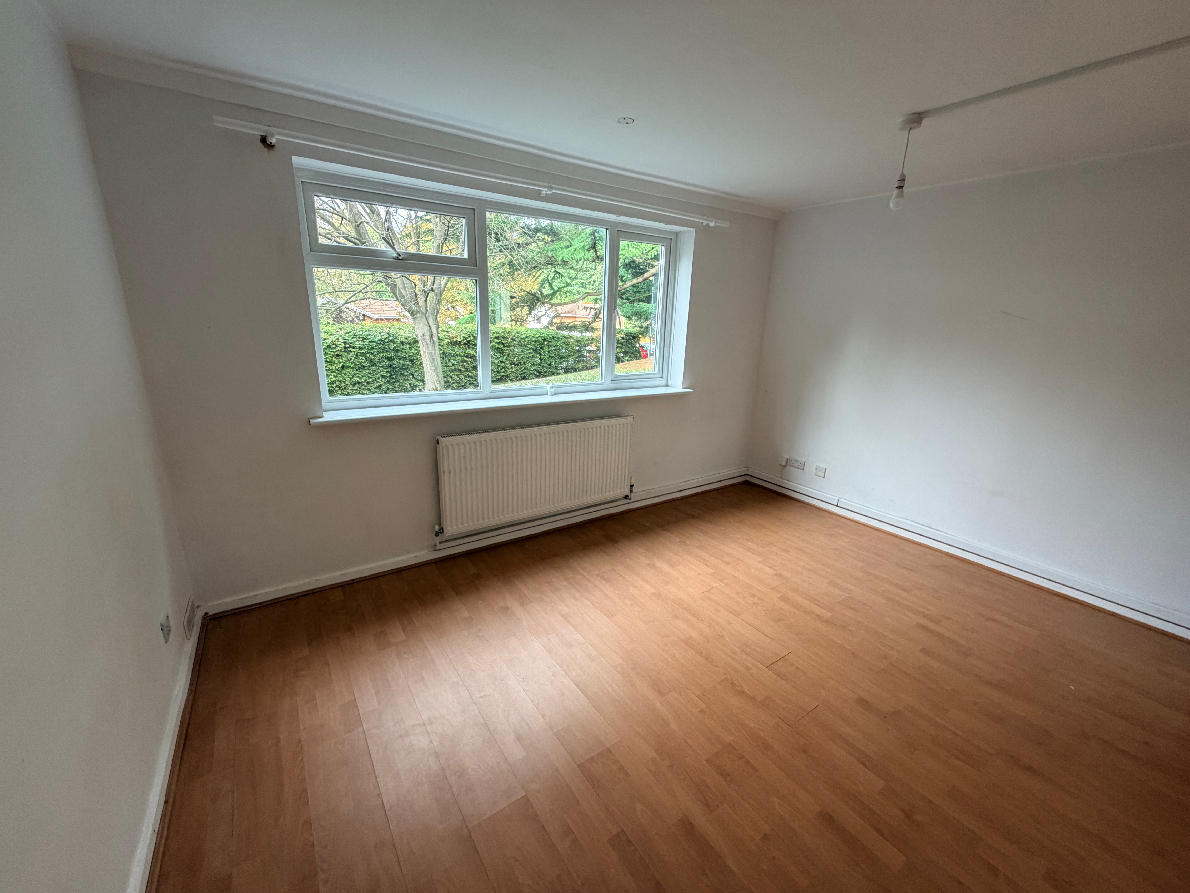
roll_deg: -2.1
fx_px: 481
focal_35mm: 14
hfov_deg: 102.1
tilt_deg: -15.3
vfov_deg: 85.7
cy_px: 446
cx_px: 595
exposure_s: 1/121
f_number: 2.2
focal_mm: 2.22
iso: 200
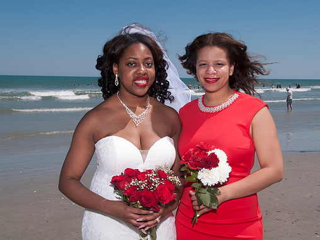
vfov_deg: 30.3
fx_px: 444
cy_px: 121
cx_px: 162
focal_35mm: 48
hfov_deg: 39.6
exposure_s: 1/250
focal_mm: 29
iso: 100
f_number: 13
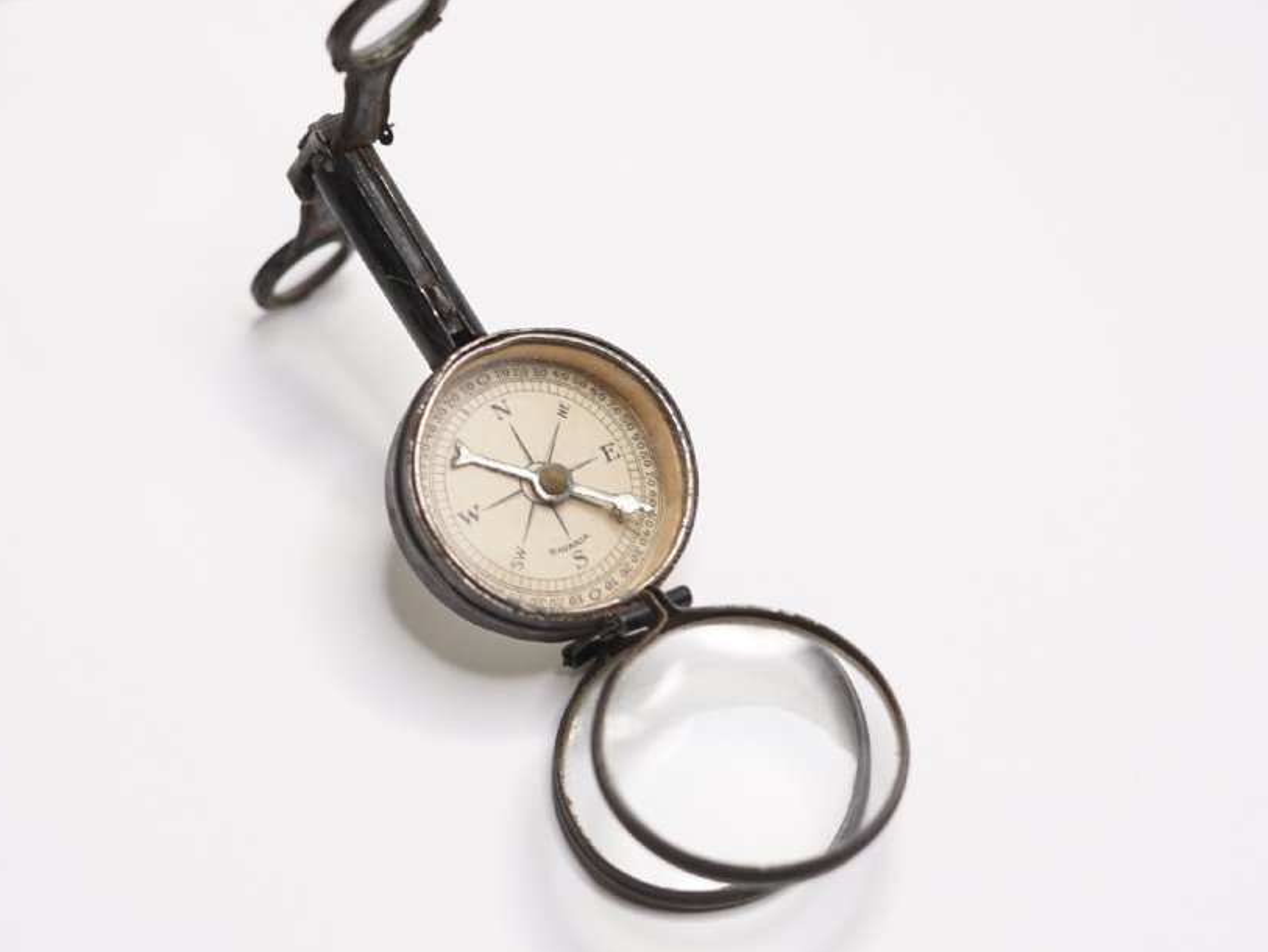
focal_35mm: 71
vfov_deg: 20.7
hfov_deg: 27.3
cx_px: 494
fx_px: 2601
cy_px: 448
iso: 100
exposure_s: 1/30
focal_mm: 50
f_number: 3.5
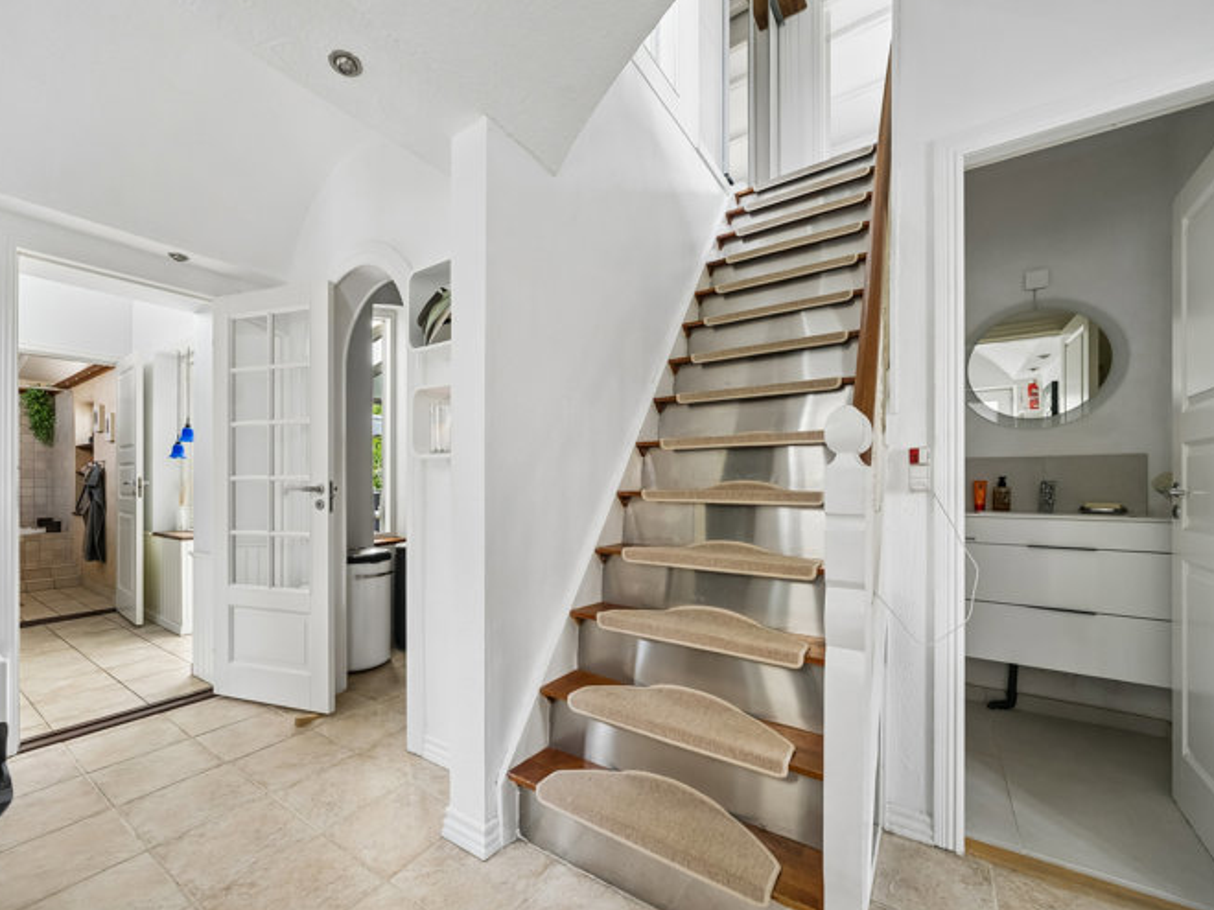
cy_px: 476
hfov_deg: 101.9
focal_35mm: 14
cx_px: 562
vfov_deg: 85.6
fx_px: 491
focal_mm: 12
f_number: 5.6
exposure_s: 1/125
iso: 2000
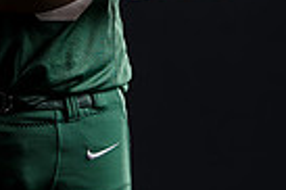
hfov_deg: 5.5
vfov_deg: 3.6
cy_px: -112
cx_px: 38
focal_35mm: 377
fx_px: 2991
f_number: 2.8
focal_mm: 89
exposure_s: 1/160
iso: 200
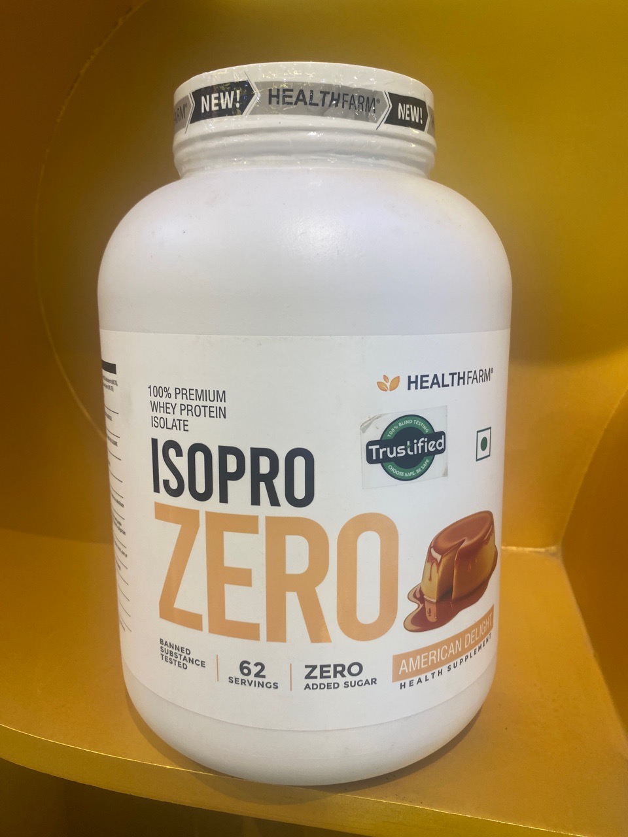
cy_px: 418
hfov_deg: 54.9
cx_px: 314
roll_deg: +1.2
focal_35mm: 25
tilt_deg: -8.6
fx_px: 605
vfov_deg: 69.4
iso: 100
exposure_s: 1/100
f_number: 1.8
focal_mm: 4.25
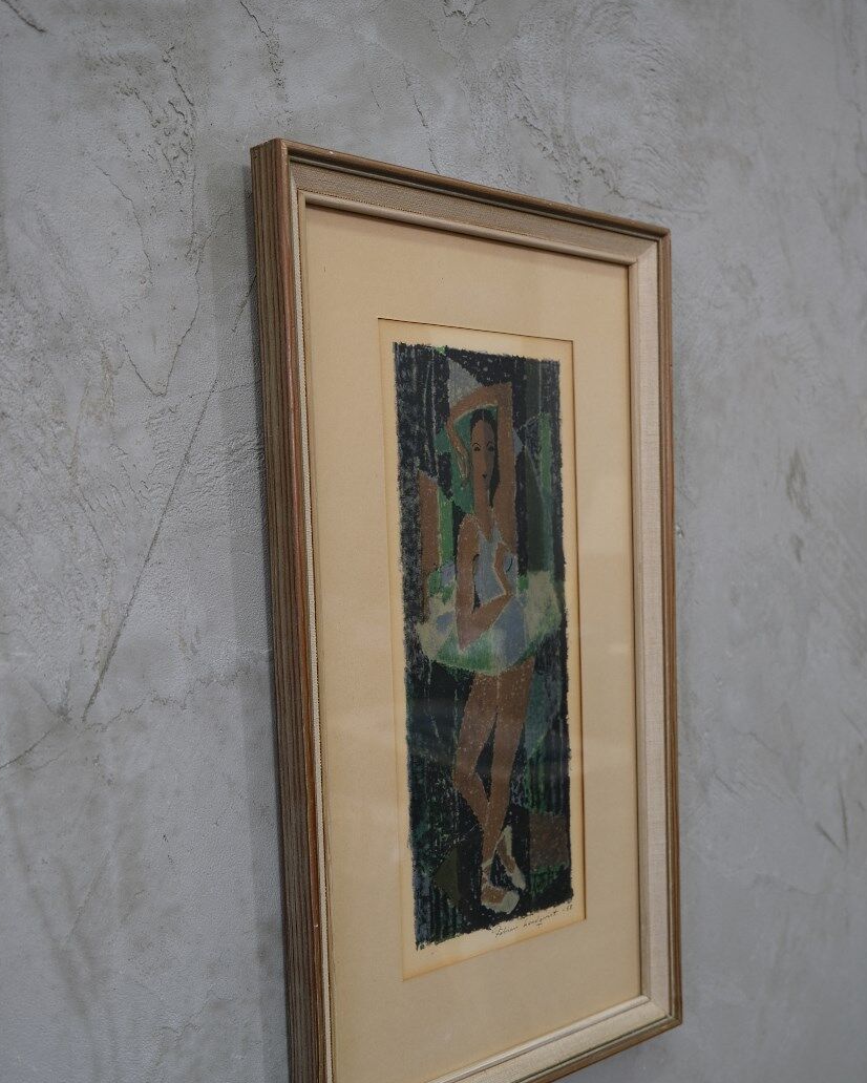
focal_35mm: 37
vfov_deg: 48.7
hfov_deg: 40.1
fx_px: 1186
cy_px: 660
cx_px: 428
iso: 400
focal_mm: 21.2
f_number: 4
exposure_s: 1/30
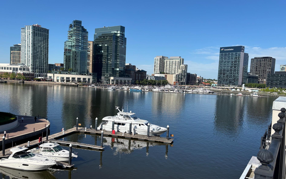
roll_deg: -3.8
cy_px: 94
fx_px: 234
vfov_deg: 41.8
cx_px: 150
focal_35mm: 30
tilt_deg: -5.0
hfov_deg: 62.9
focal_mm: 5.96
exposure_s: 1/4082
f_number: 1.6
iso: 50
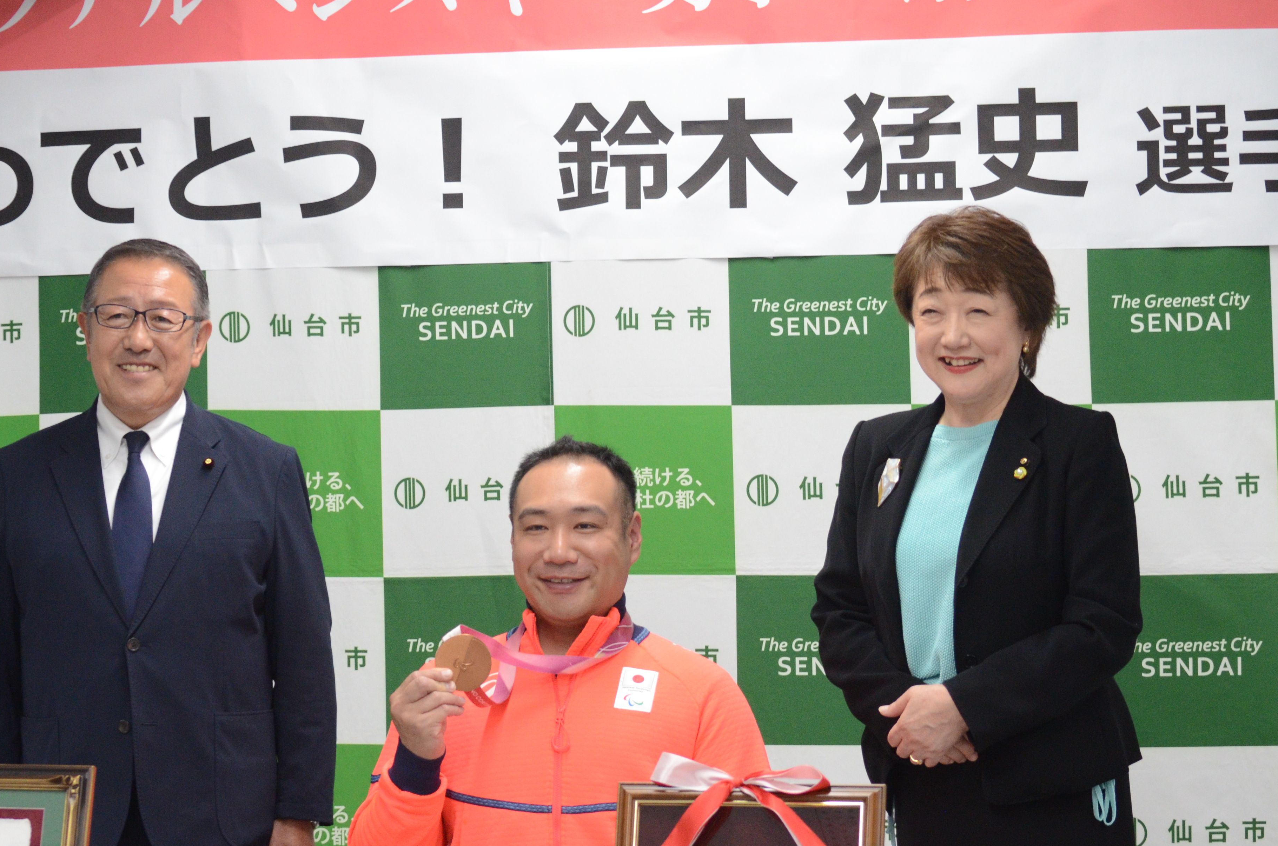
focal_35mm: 112
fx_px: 3956
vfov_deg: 12.2
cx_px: 509
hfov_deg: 18.3
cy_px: 468
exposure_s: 1/100
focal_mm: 55
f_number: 5
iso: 1600
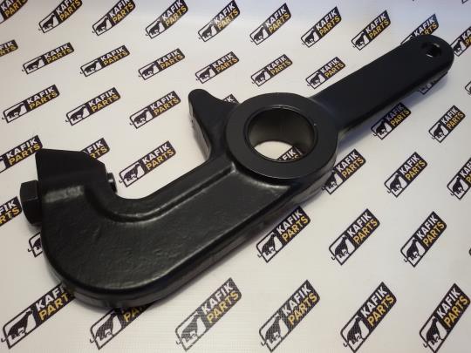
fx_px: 422
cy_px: 176
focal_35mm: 31
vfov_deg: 45.4
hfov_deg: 58.4
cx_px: 236
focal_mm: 2.93
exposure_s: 1/33
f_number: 2.4
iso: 50
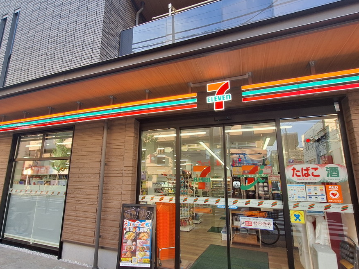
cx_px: 160
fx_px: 197
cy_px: 144
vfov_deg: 68.6
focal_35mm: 19
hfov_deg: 84.4
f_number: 2.2
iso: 40
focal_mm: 1.74
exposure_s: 1/103
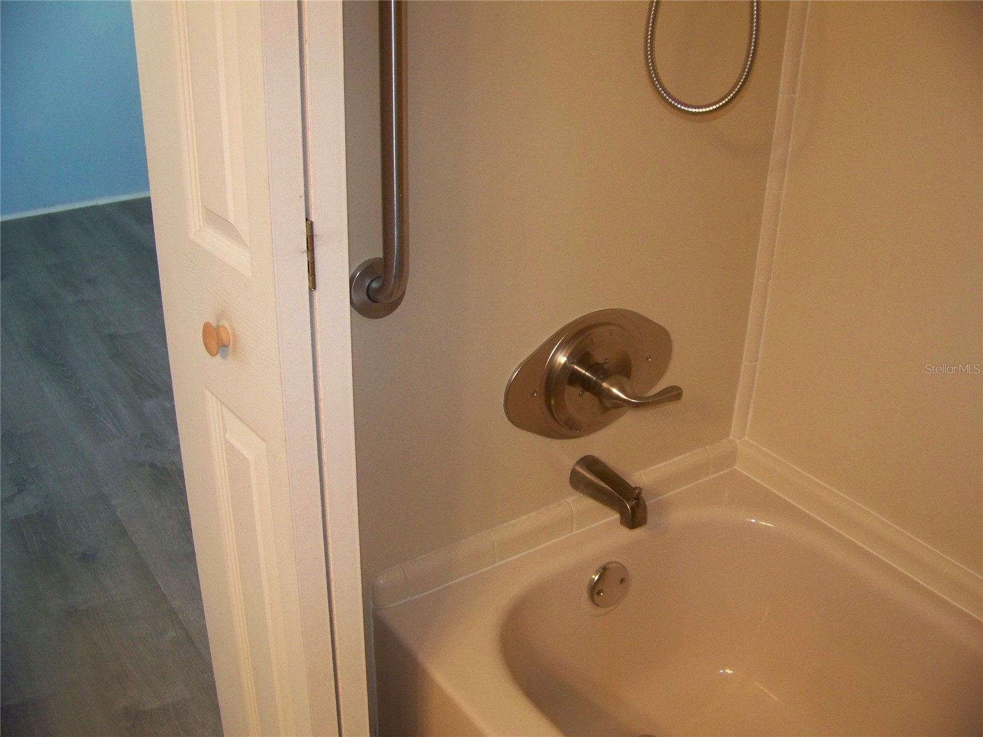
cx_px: 492
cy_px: 368
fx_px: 1022
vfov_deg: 39.7
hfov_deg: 51.4
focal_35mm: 36
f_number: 2.8
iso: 200
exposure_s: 1/30
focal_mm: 5.85
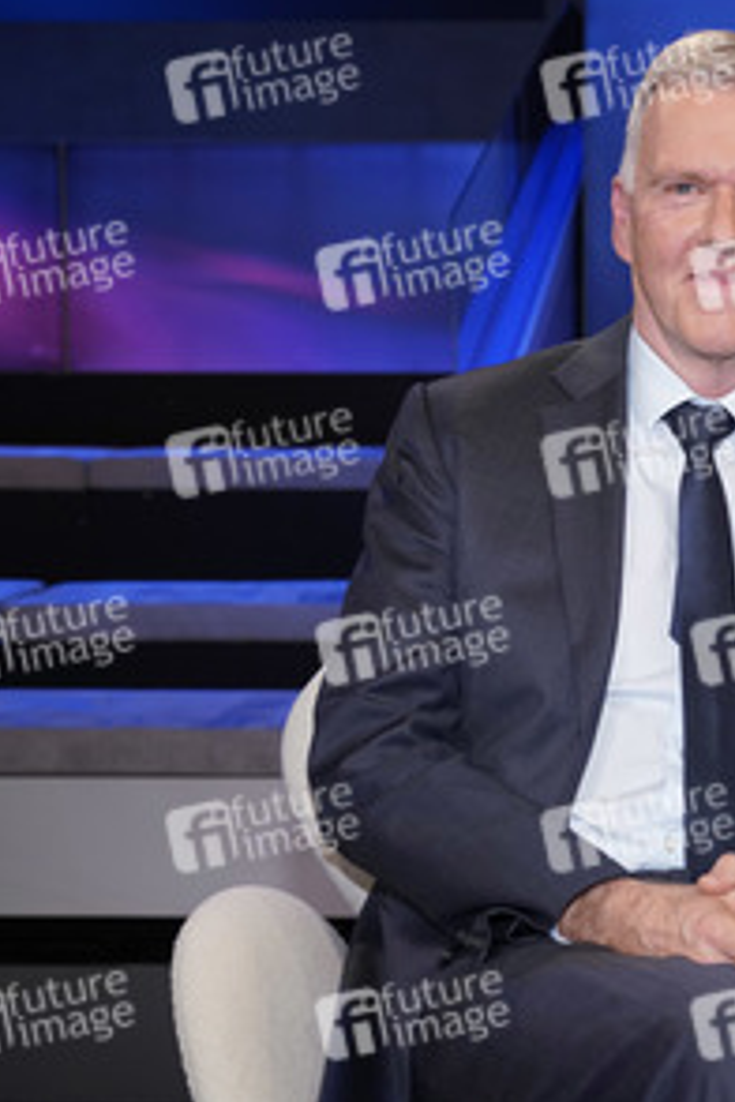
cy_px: 547
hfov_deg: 20.1
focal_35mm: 66
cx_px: 688
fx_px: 2021
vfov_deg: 30.5
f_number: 5
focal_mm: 43
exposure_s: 1/125
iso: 1600
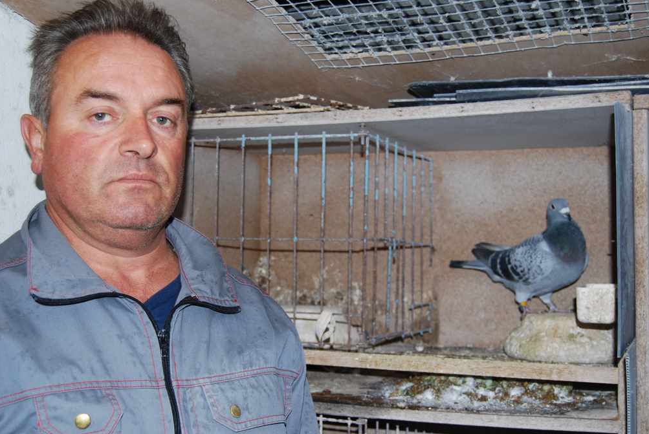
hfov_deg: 40.3
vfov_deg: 27.6
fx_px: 884
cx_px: 320
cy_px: 221
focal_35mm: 49
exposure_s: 1/60
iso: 200
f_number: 4.5
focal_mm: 32
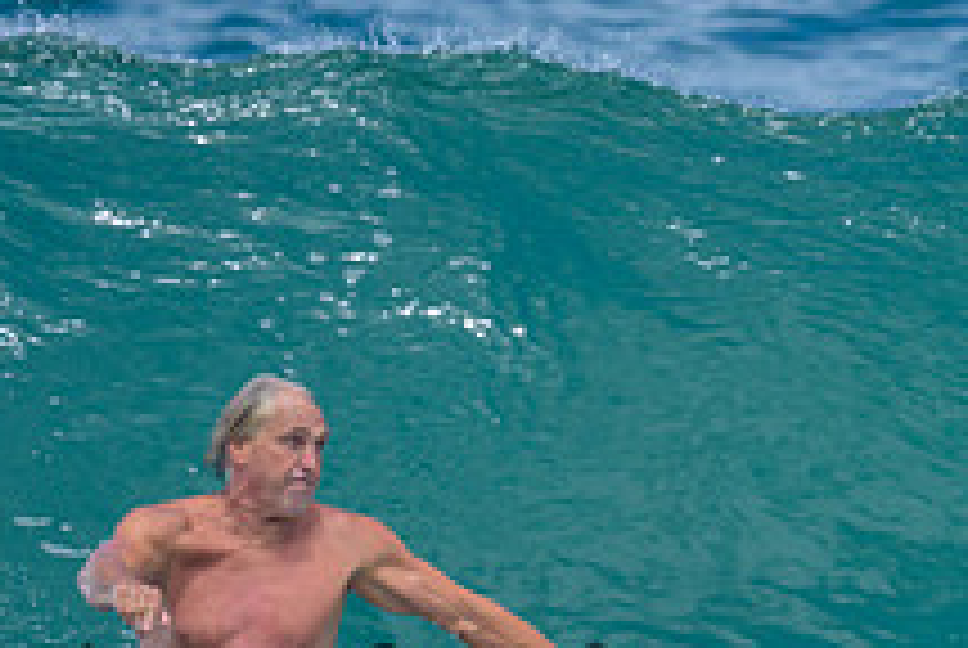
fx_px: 79457
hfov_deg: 0.7
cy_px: 615
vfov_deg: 0.5
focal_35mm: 2951
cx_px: 820
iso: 280
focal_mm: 800
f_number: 6.3
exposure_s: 1/2000
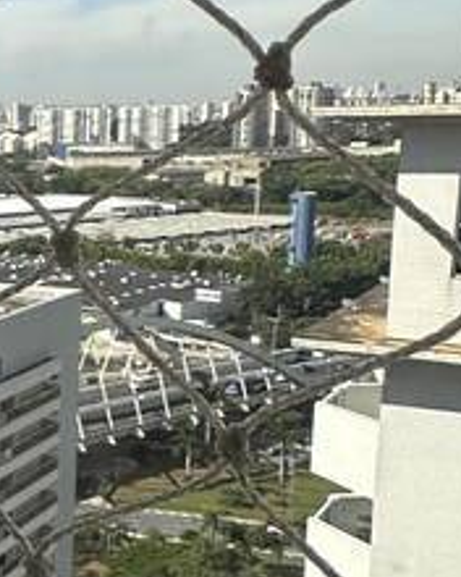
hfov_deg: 16.8
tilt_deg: -6.9
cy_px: 273
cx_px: -474
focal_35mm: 67
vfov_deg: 28.3
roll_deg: +1.0
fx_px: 1143
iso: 50
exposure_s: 1/2304
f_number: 2.2
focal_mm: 2.22
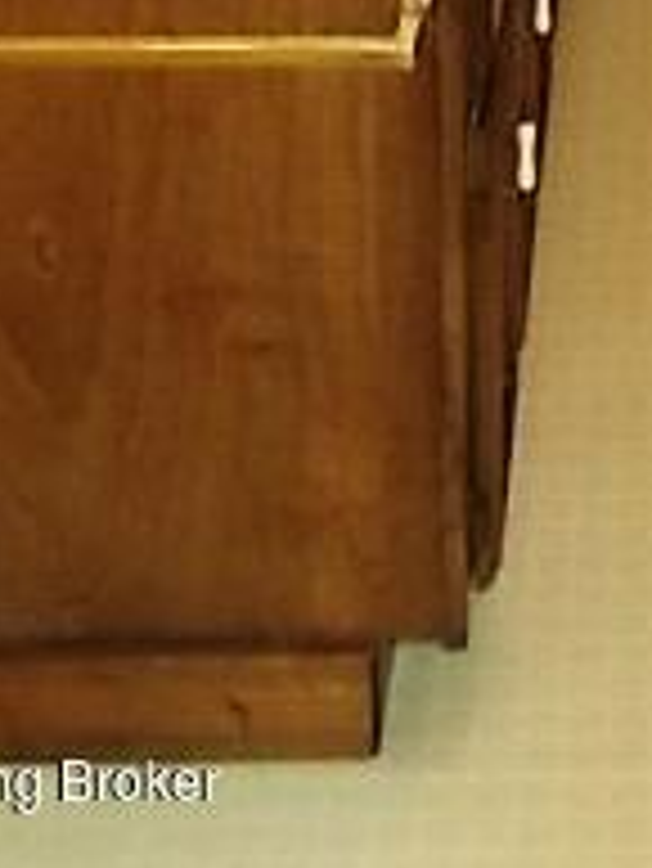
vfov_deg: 19.0
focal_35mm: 86
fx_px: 2157
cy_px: -549
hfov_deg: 16.6
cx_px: 755
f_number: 3.2
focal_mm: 4.6
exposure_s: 1/25
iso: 200
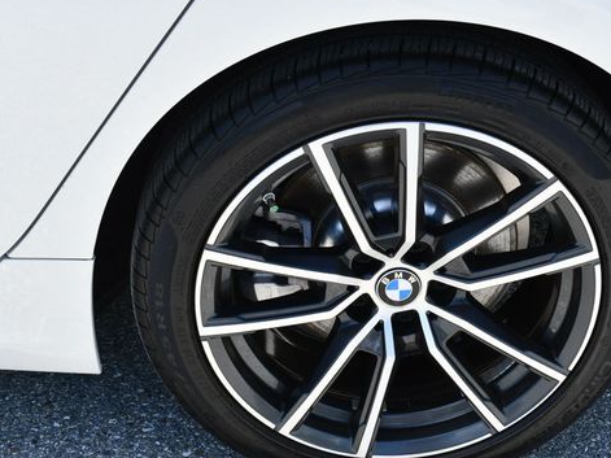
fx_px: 1200
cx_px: 411
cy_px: 259
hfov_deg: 28.4
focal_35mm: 68
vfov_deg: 21.6
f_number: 6.3
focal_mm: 26
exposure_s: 1/250
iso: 200
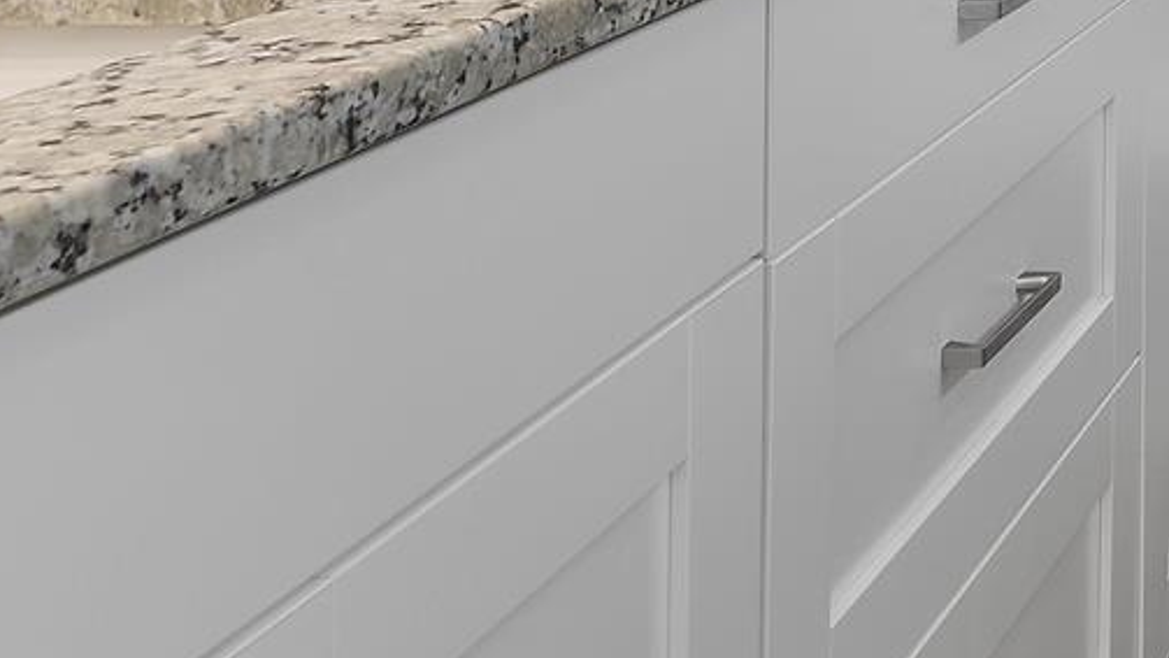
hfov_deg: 24.9
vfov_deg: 16.2
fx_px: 1984
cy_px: -482
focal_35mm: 64
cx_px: 1764
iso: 100
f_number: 8
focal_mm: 10
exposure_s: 1.3
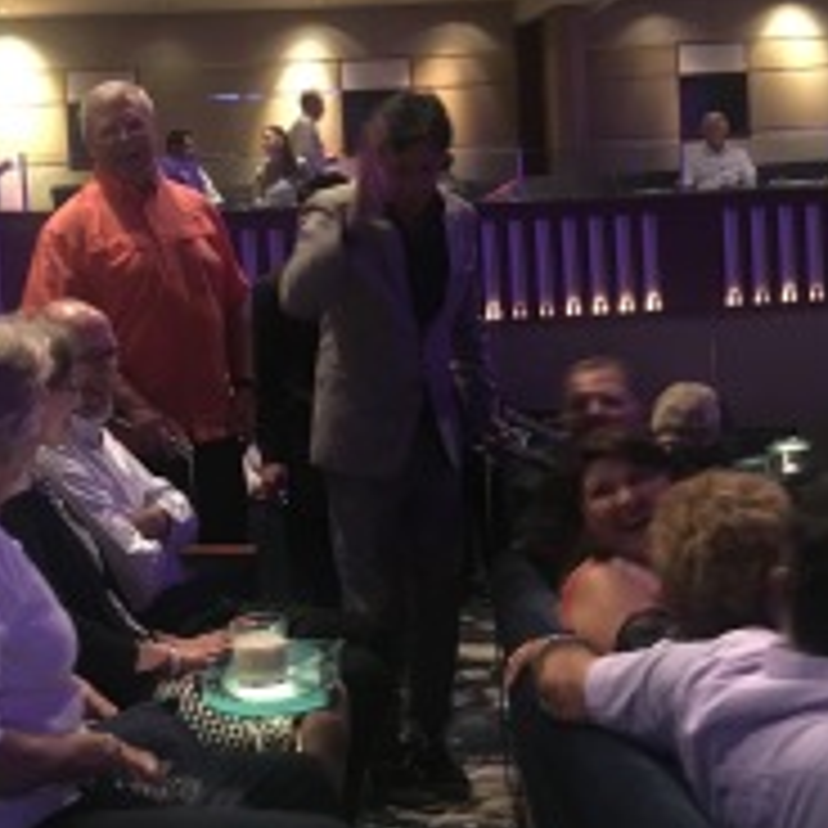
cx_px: 198
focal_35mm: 51
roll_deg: +3.6
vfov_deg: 33.4
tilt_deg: -4.1
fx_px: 1380
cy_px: 414
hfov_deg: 32.7
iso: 400
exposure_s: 1/15
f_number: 2.2
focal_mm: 4.15
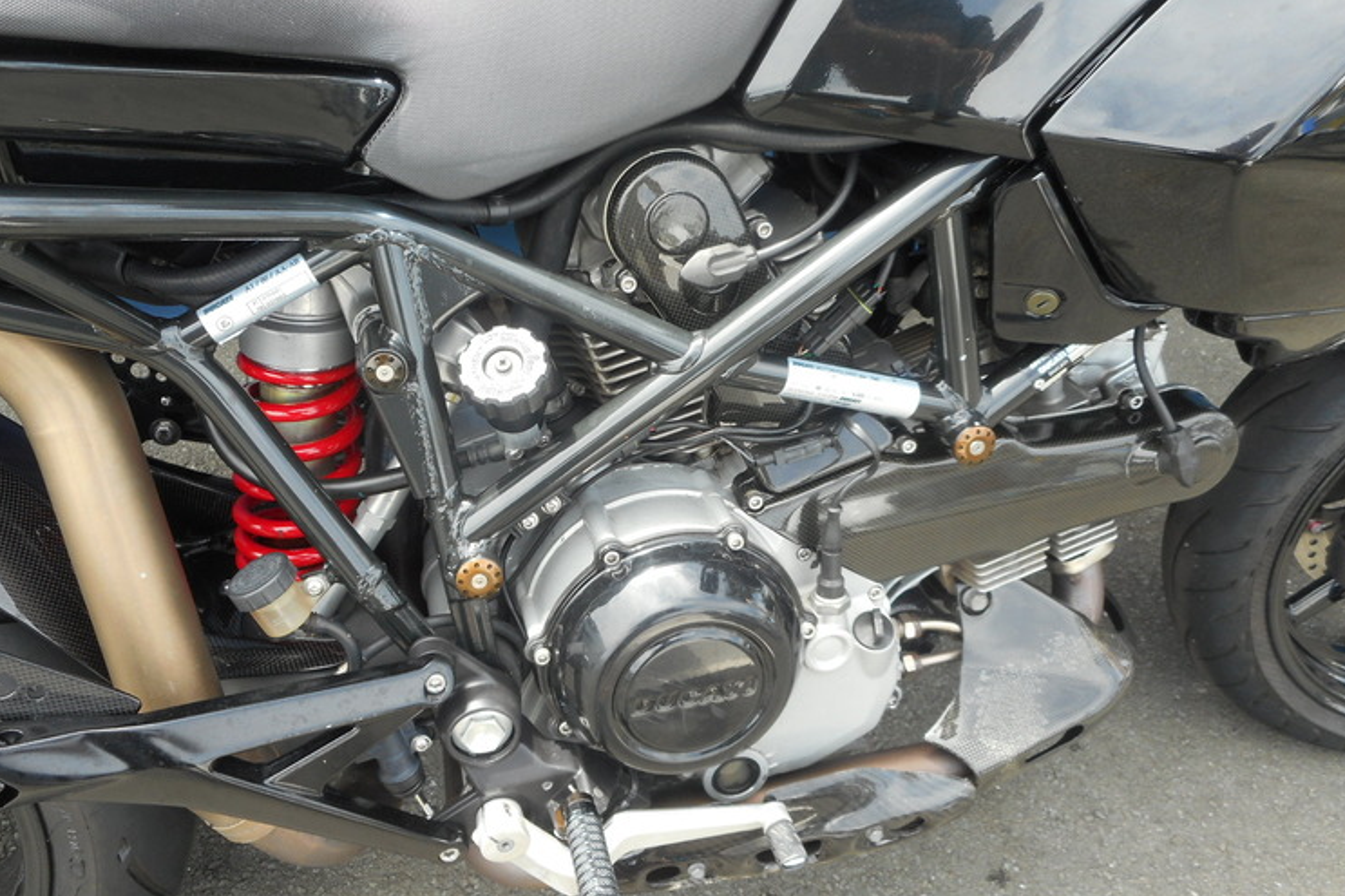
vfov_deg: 46.4
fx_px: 1046
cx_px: 630
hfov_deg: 65.4
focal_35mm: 28
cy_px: 427
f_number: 3.7
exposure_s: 1/100
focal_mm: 4.5
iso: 80
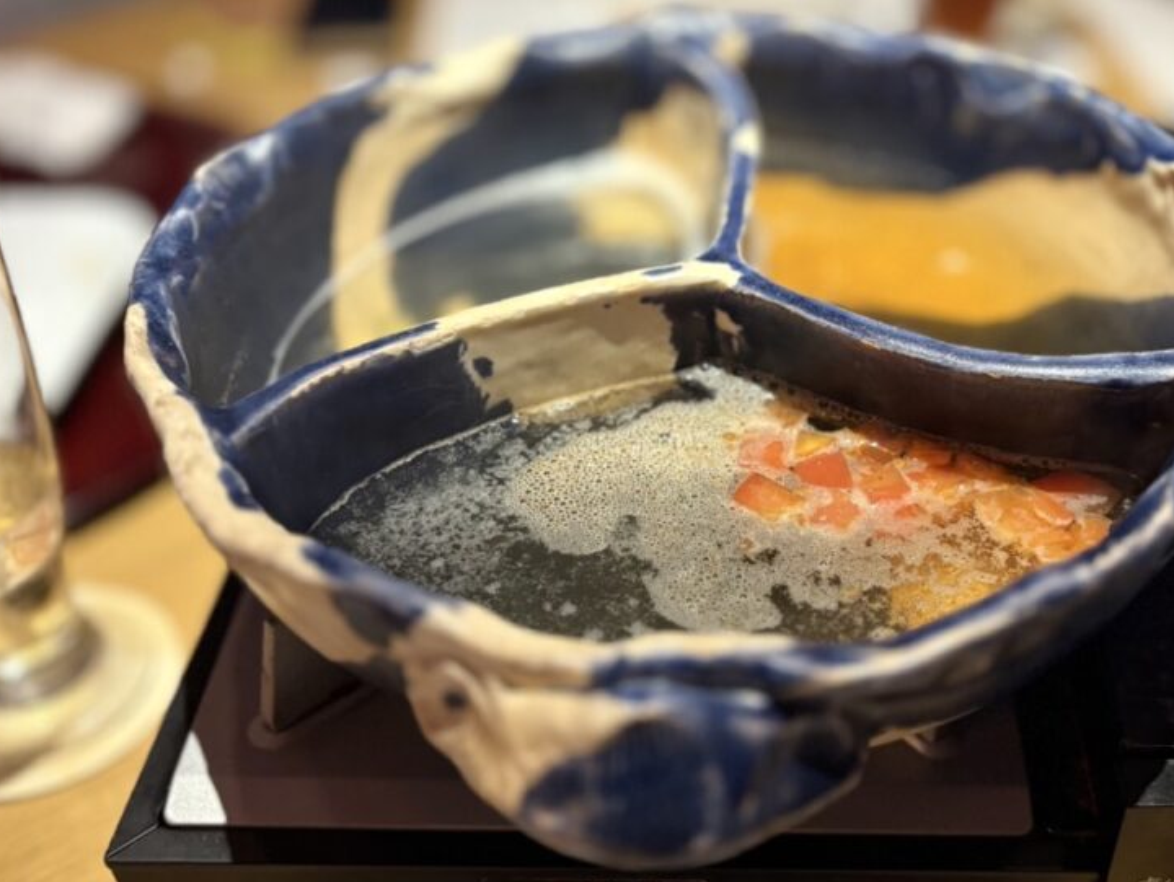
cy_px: 443
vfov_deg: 38.7
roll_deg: +0.1
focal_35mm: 37
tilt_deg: -39.2
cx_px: 735
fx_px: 1256
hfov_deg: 49.6
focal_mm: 5.96
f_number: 1.6
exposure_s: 1/50
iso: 320
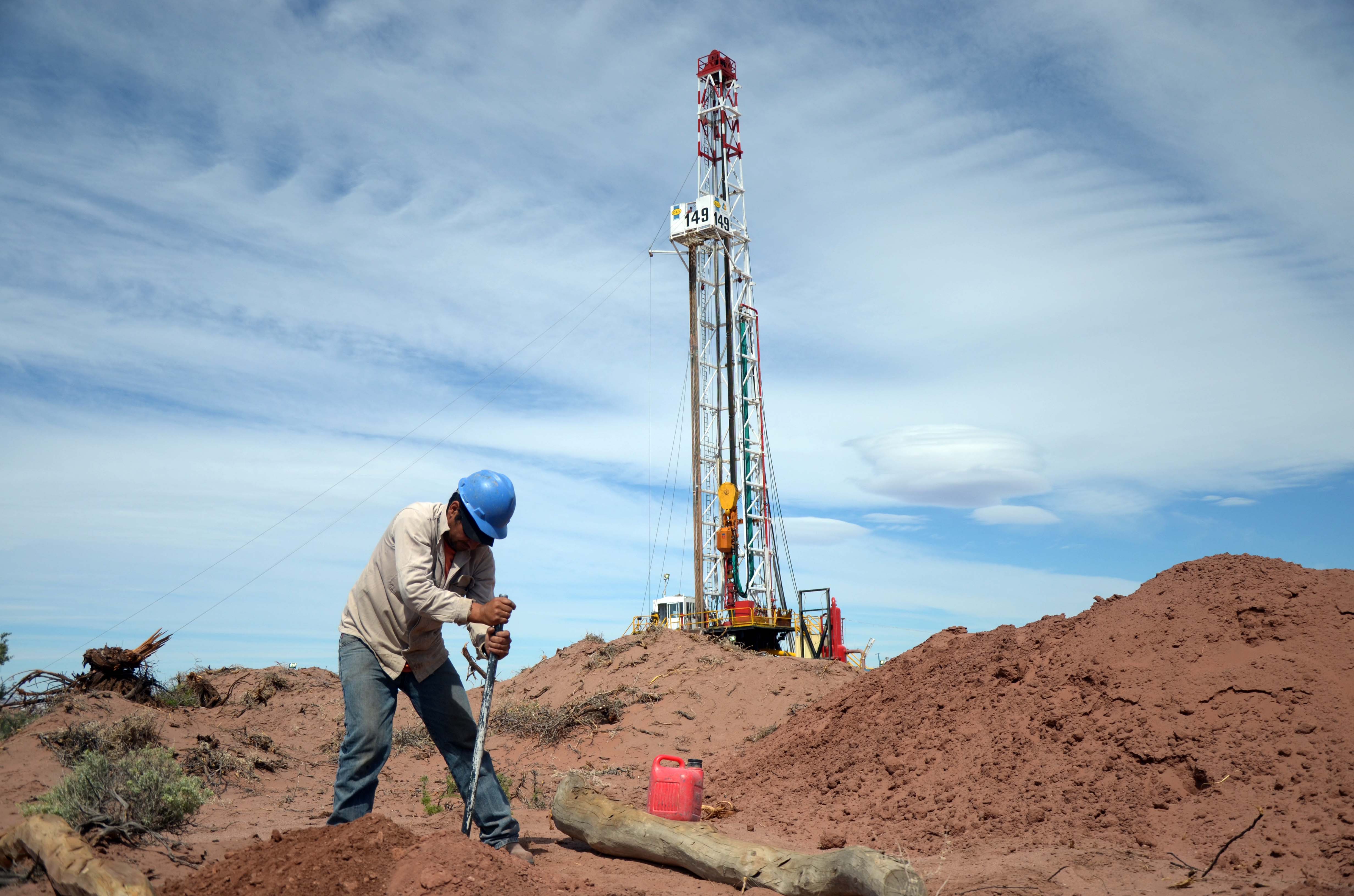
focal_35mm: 33
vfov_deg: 39.8
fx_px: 1239
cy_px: 448
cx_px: 677
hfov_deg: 57.3
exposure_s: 1/4000
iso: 200
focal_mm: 22
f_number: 3.8
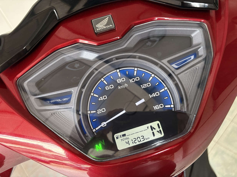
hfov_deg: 67.3
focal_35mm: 26
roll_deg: +17.2
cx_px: 118
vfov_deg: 53.1
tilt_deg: -43.6
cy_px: 88
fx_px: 178
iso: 250
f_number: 1.6
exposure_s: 1/60
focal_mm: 5.96
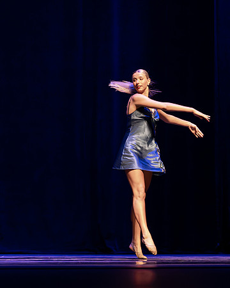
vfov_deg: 12.1
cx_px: 153
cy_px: 142
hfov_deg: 9.7
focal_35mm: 159
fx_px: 1354
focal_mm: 94
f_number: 2.8
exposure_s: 1/800
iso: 5000
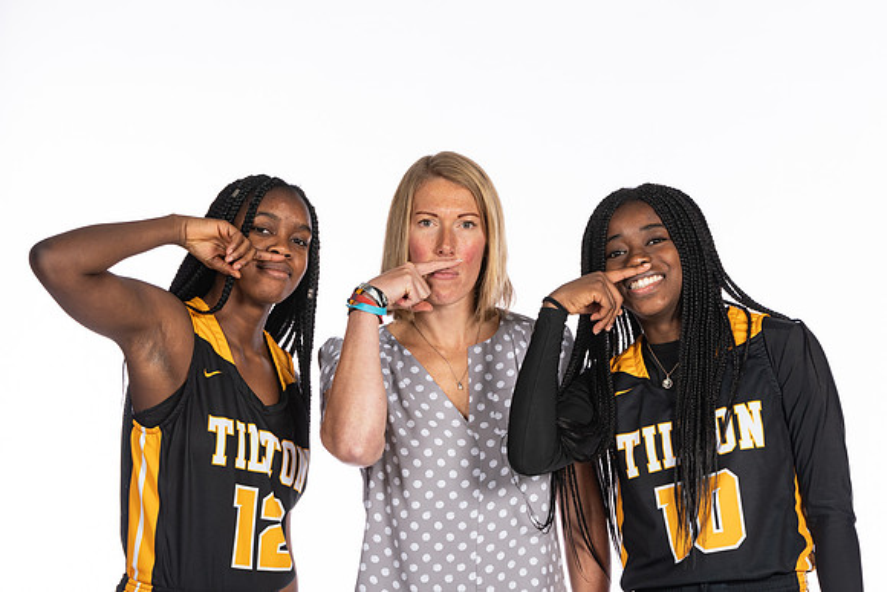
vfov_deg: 7.3
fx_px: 4629
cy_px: 282
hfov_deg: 10.9
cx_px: 449
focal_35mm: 188
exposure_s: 1/100
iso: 100
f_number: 5.6
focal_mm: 116
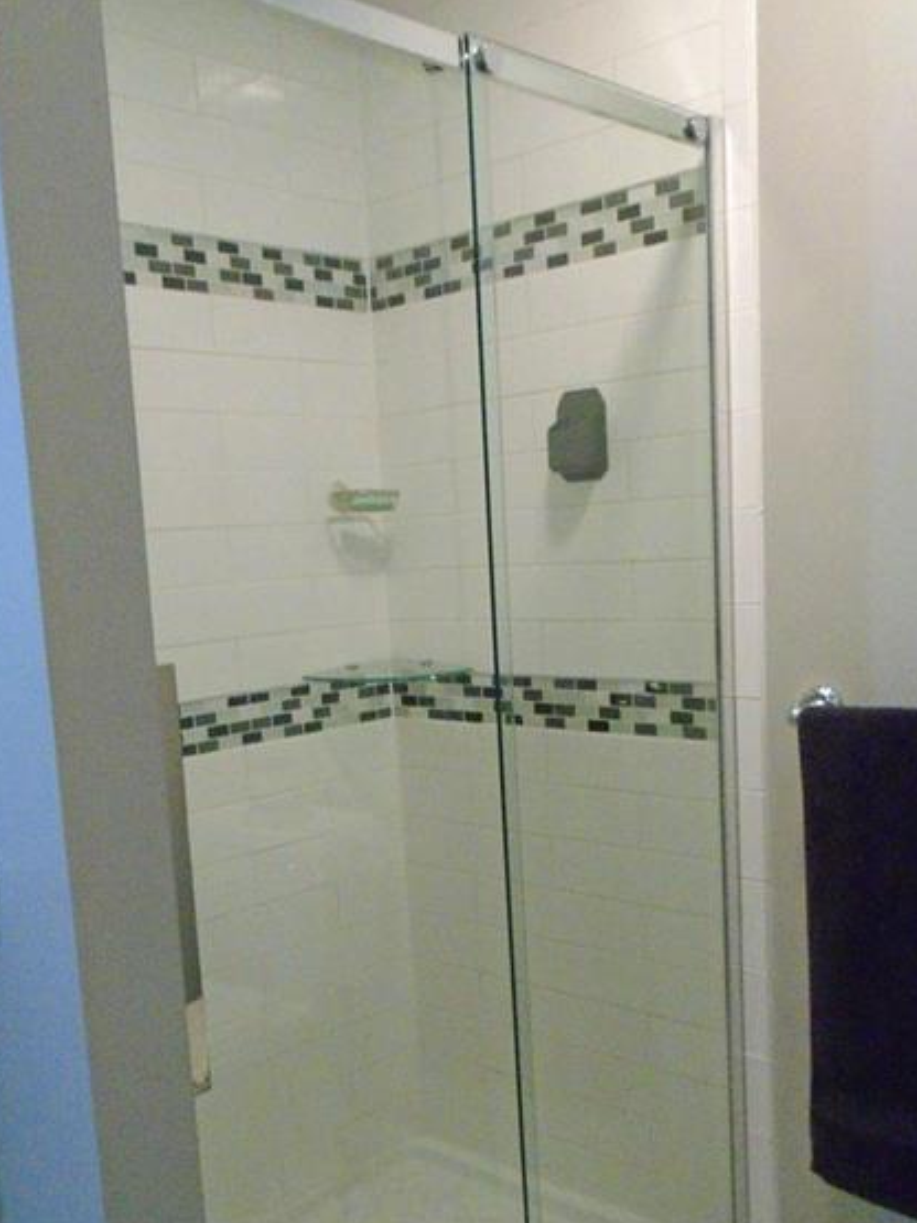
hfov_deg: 39.6
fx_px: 1272
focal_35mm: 36
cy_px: 736
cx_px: 443
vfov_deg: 51.0
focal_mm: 4.6
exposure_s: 1/80
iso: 800
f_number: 3.2
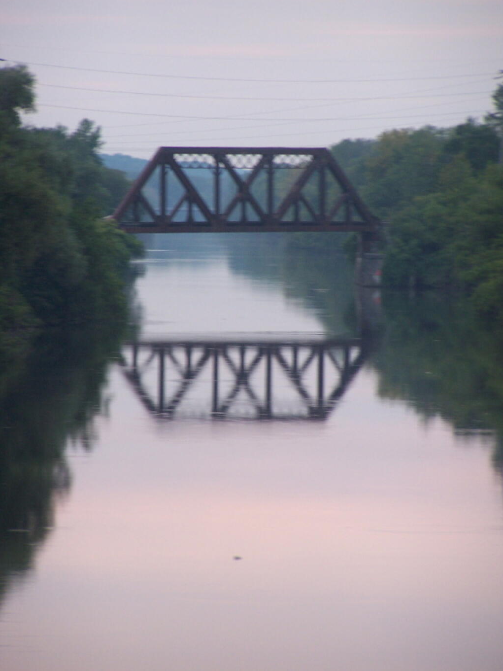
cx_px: 252
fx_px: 6160
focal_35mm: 318
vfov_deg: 6.2
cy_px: 335
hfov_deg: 4.7
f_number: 3.6
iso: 140
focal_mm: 52.6
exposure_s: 1/125
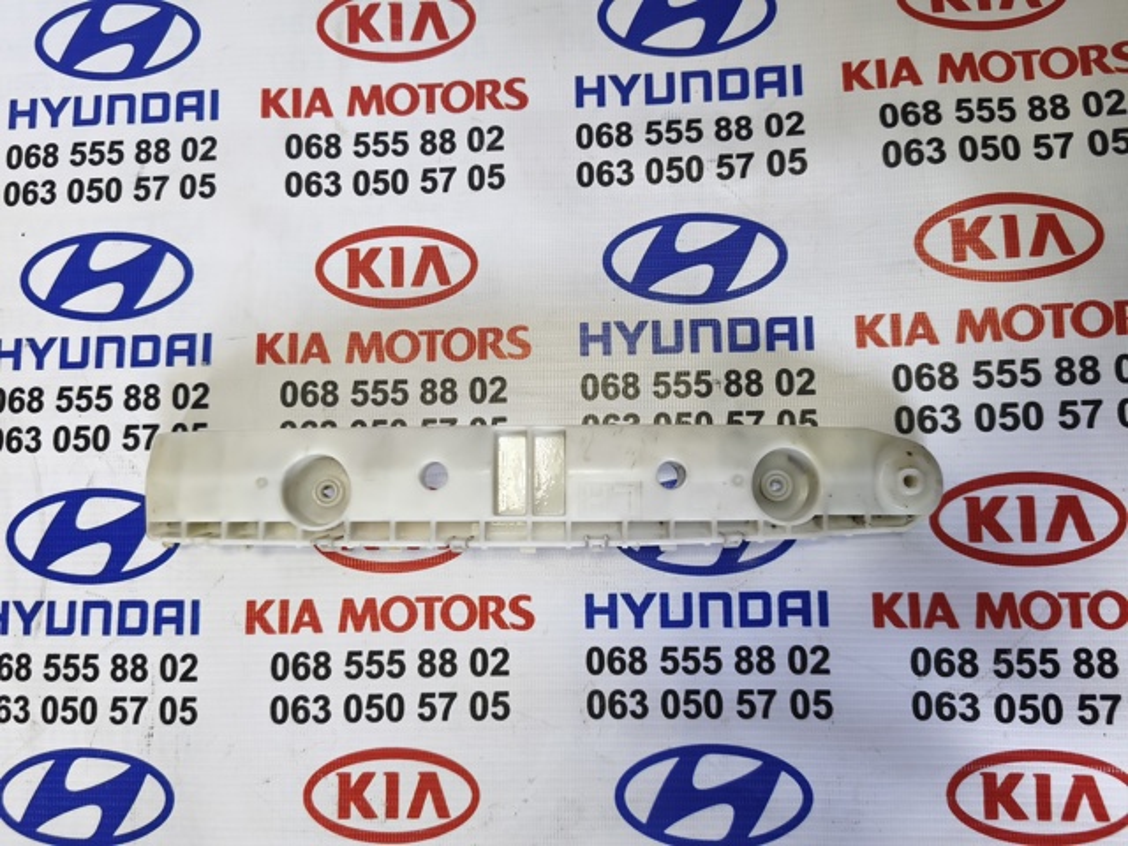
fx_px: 749
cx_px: 564
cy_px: 423
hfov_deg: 73.9
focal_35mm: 23
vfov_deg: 58.9
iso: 250
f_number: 1.7
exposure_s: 1/100
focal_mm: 5.35
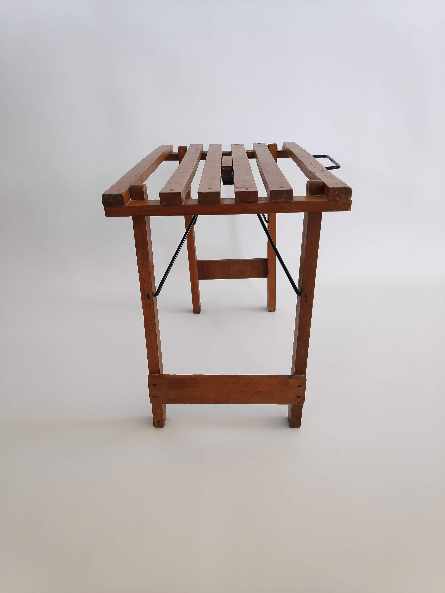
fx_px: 343
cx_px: 222
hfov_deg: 66.0
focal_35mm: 20
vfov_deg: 81.7
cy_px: 296
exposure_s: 1/100
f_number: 1.9
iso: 334
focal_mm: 3.94
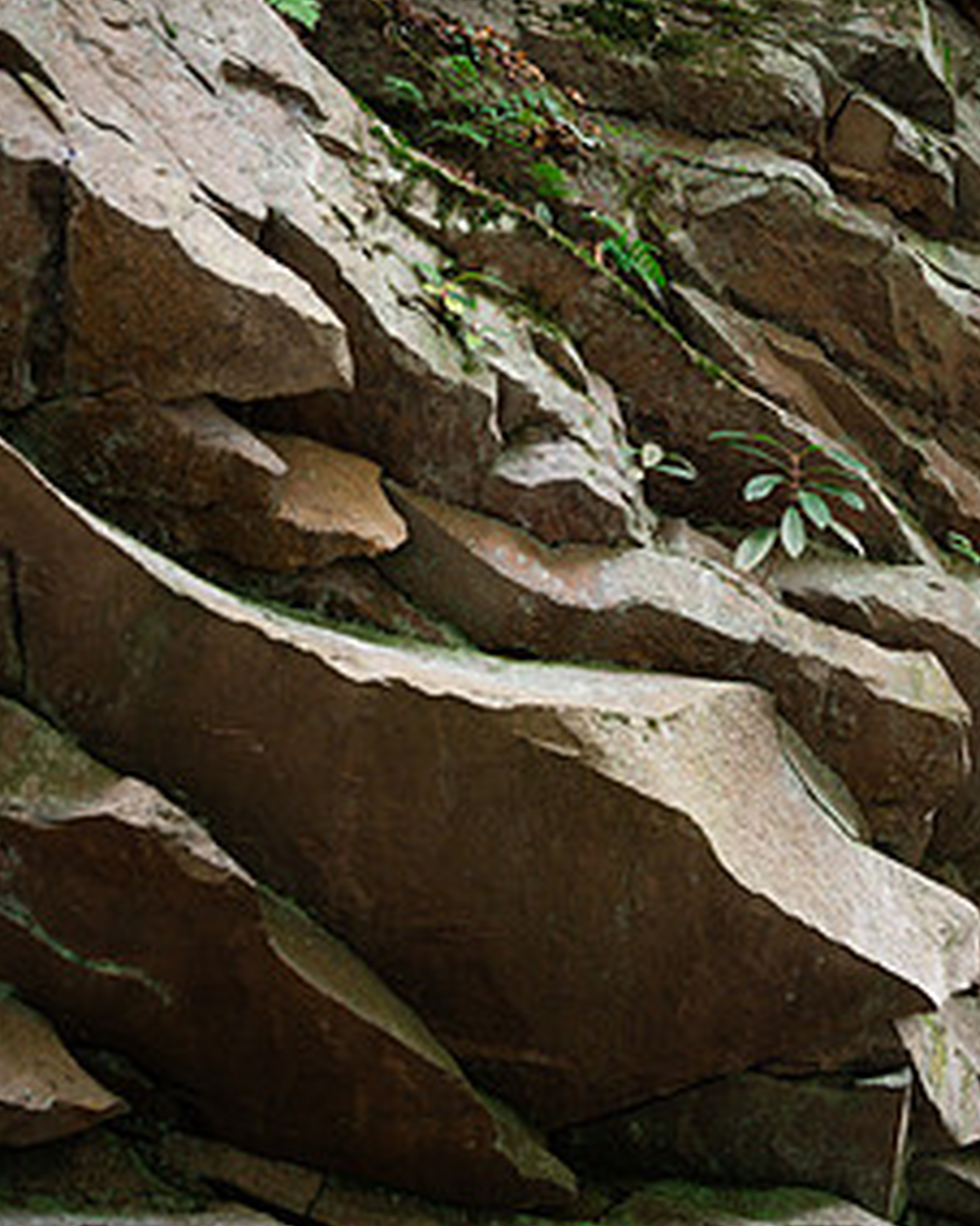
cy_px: 537
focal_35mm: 46
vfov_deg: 40.3
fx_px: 1669
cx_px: 756
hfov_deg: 32.0
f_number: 2.8
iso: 1250
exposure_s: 1/60
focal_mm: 24
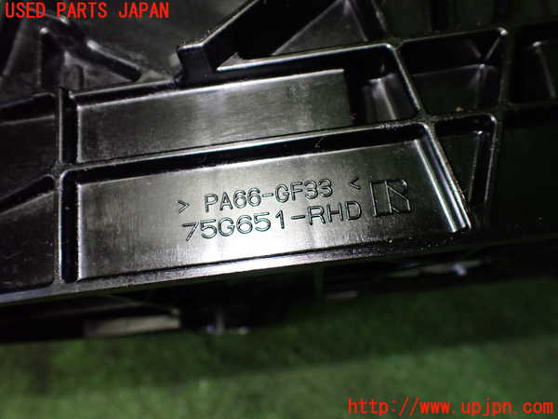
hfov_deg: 60.0
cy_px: 210
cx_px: 279
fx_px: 484
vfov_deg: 46.8
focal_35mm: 30
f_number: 2.3
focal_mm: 5.4
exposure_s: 1/125
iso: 640
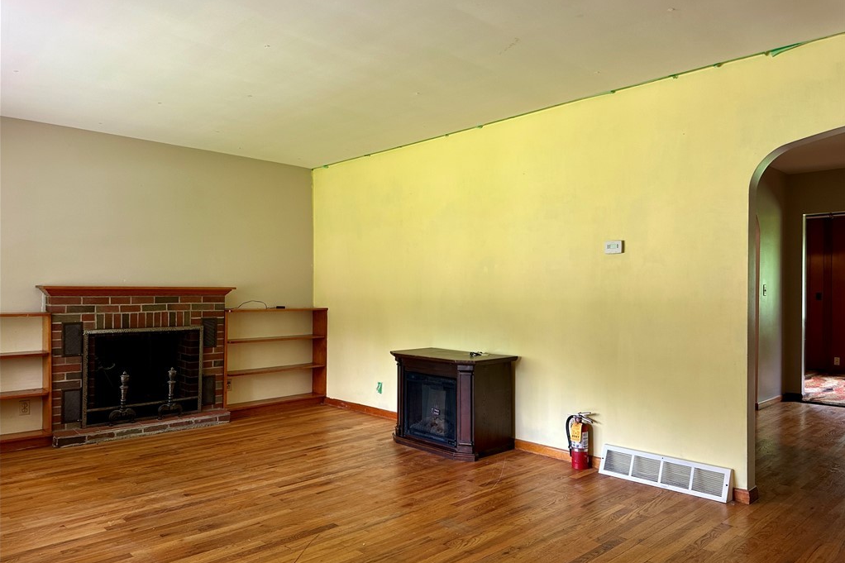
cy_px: 301
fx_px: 587
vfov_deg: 51.2
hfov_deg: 71.5
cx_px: 422
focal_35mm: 25
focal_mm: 6.86
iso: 125
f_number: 1.78
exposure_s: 1/60
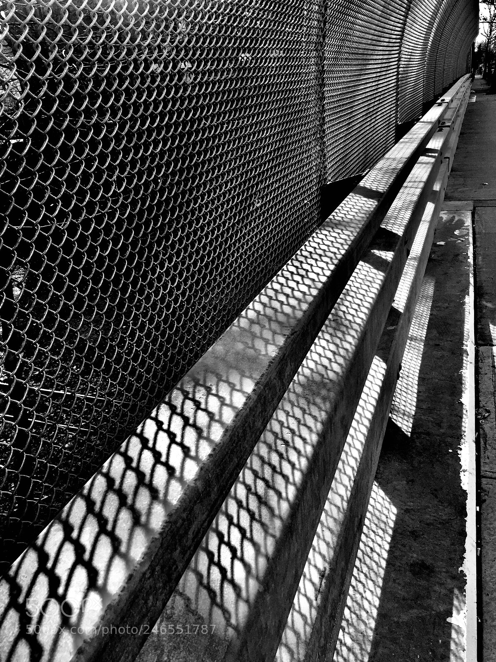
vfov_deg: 61.7
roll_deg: +7.0
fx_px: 554
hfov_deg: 48.2
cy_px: 331
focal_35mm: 29
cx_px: 248
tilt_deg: -22.7
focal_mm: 4.15
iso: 32
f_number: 2.2
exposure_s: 1/746
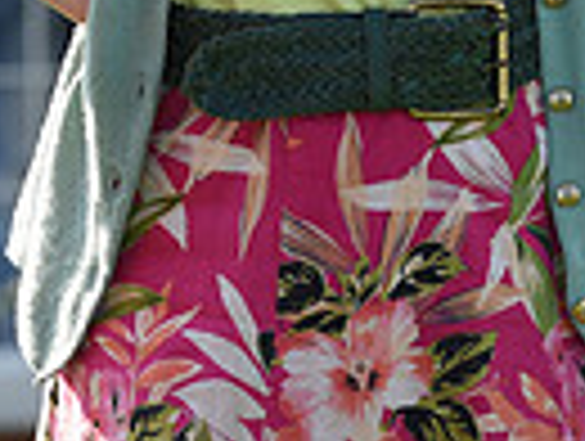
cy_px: -425
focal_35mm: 857
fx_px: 14510
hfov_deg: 2.3
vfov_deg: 1.7
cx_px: 274
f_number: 6.3
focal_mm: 200
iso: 500
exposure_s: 1/640
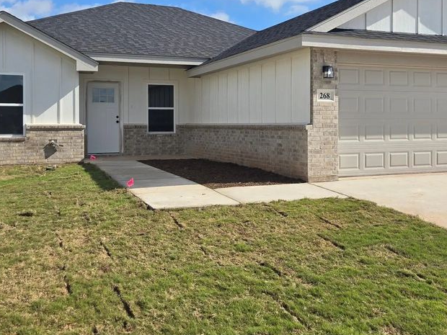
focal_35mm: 38
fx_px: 491
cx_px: 221
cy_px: 129
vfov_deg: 37.5
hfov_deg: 49.0
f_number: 1.8
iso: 25
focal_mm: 5.4
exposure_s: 1/2443
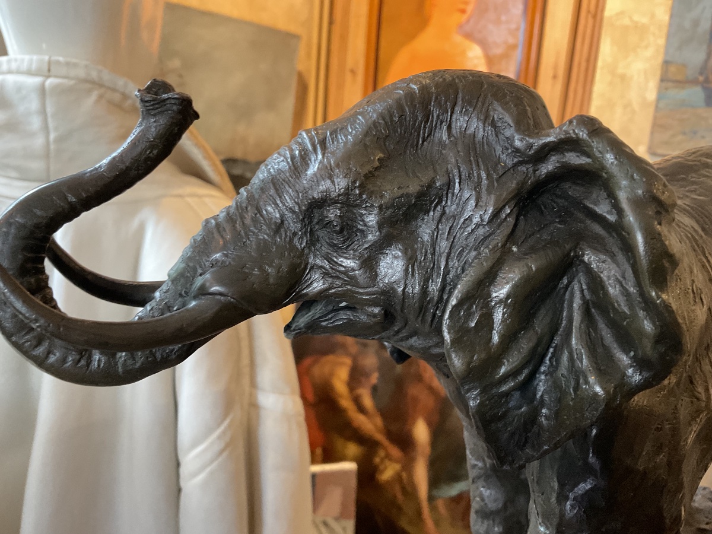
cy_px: 267
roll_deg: -4.3
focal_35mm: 29
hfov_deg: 61.7
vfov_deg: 48.2
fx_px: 596
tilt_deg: -11.0
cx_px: 356
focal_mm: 3
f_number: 1.8
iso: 200
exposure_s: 1/40
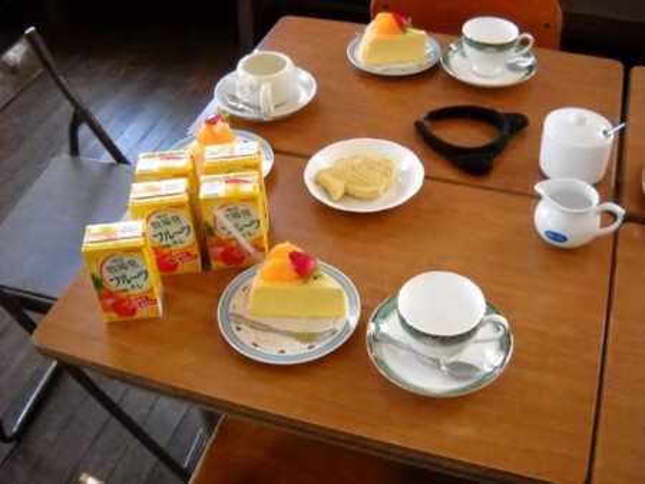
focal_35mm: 41
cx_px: 322
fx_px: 764
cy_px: 242
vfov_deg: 35.2
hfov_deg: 45.8
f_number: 3.1
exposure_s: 1/176
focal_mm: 6.72
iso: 644
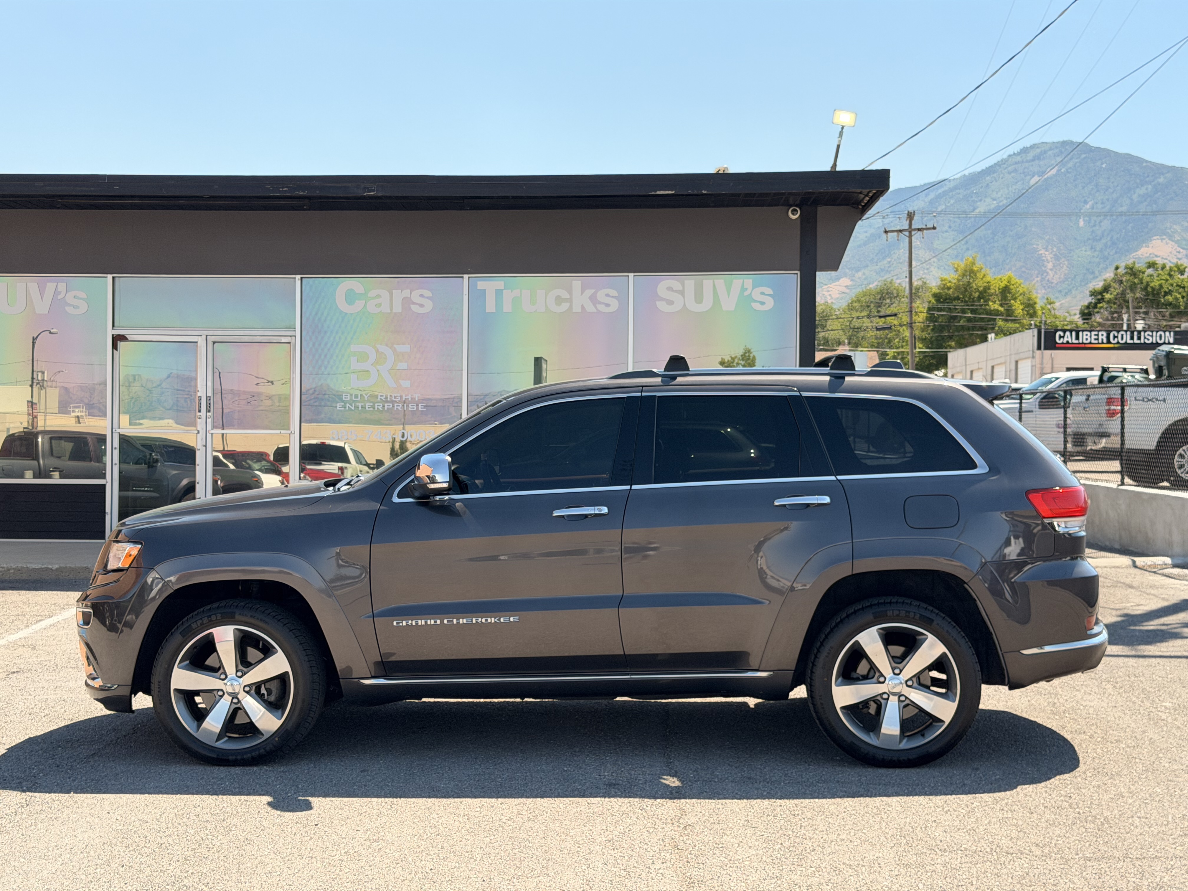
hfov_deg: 39.7
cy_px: 446
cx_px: 594
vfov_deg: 30.3
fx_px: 1647
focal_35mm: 48
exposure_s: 1/1133
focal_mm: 6.76
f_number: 1.78
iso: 80
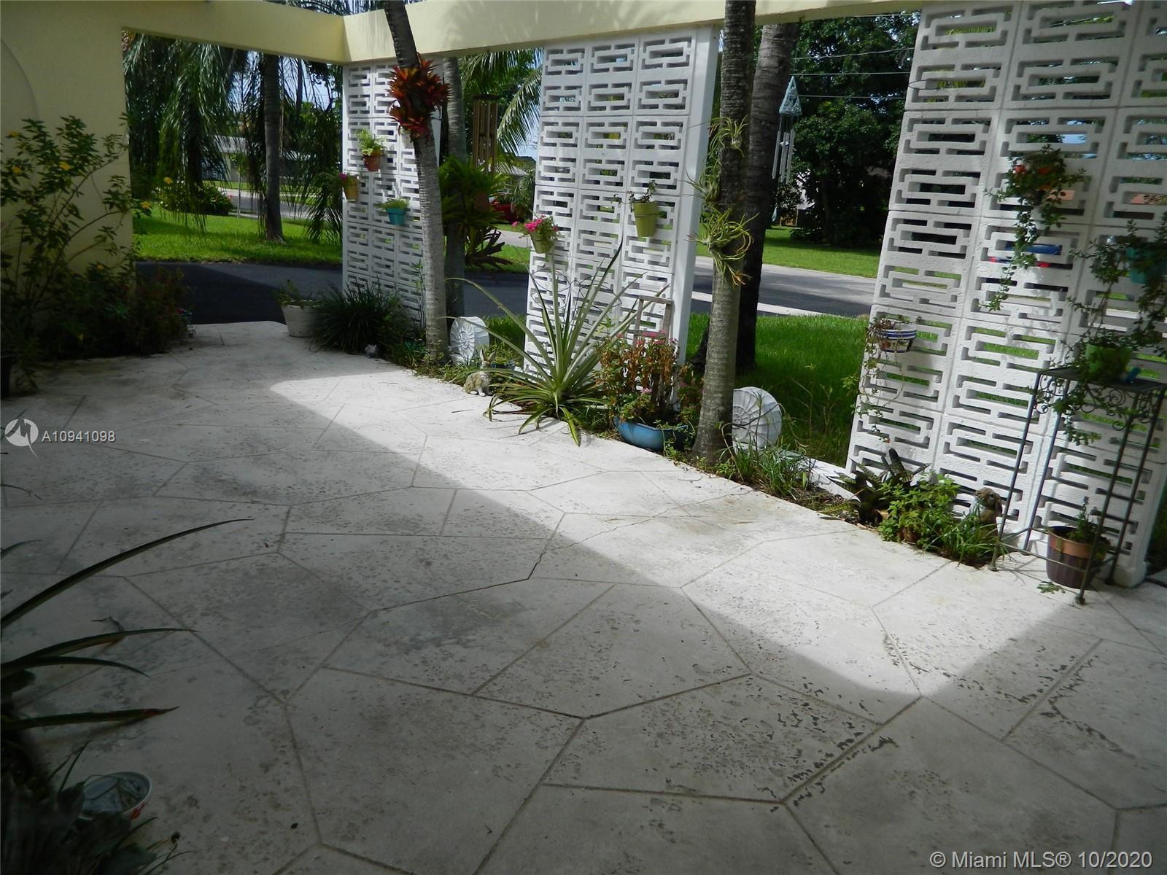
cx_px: 584
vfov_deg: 54.9
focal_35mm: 25
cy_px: 438
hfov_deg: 69.4
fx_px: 843
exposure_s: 1/160
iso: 80
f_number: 8.7
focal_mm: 4.5
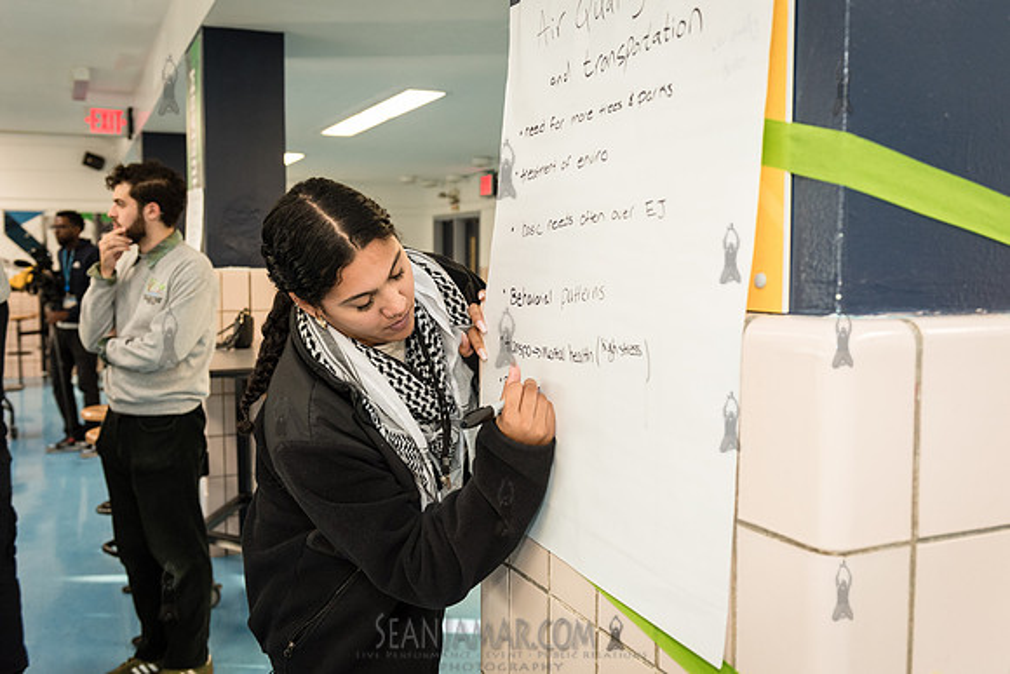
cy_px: 337
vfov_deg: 37.8
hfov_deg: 54.3
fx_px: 985
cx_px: 505
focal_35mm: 35
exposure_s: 1/125
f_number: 3.5
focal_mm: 34
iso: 1600
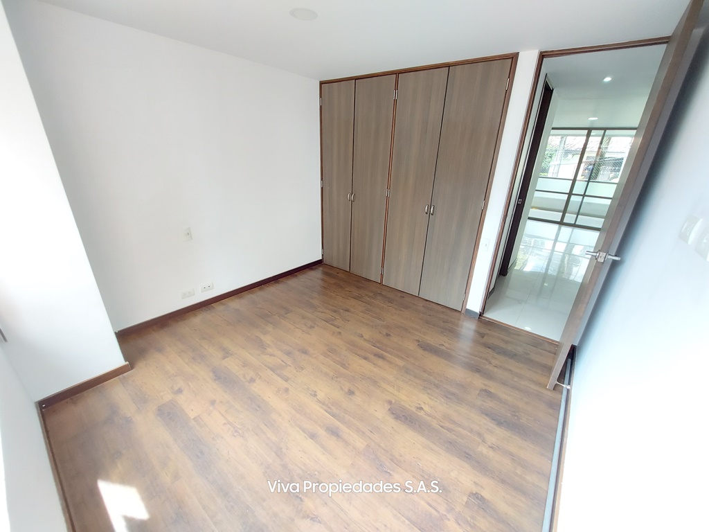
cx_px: 354
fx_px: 266
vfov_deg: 89.9
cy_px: 266
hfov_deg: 106.2
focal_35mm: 13
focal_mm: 1.74
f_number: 2.2
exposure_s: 1/60
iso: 320
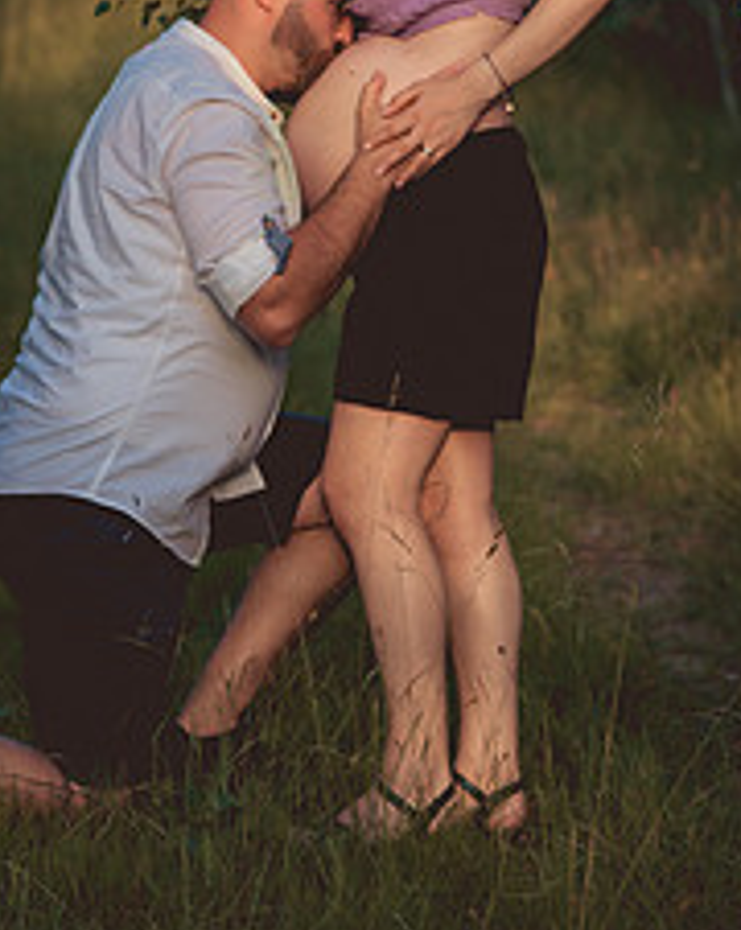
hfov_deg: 9.7
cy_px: 284
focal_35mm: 159
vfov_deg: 12.1
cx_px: 216
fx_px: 4371
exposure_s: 1/1250
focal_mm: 85
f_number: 3.5
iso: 400
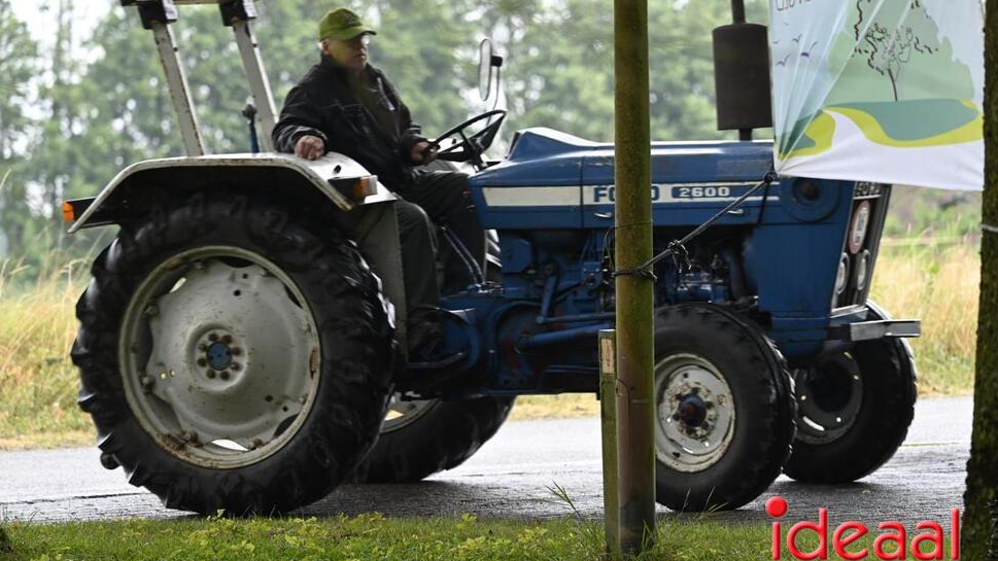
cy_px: 272
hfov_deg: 13.0
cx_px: 502
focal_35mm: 166
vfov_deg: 7.3
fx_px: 4393
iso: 320
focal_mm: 155
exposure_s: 1/160
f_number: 4.8
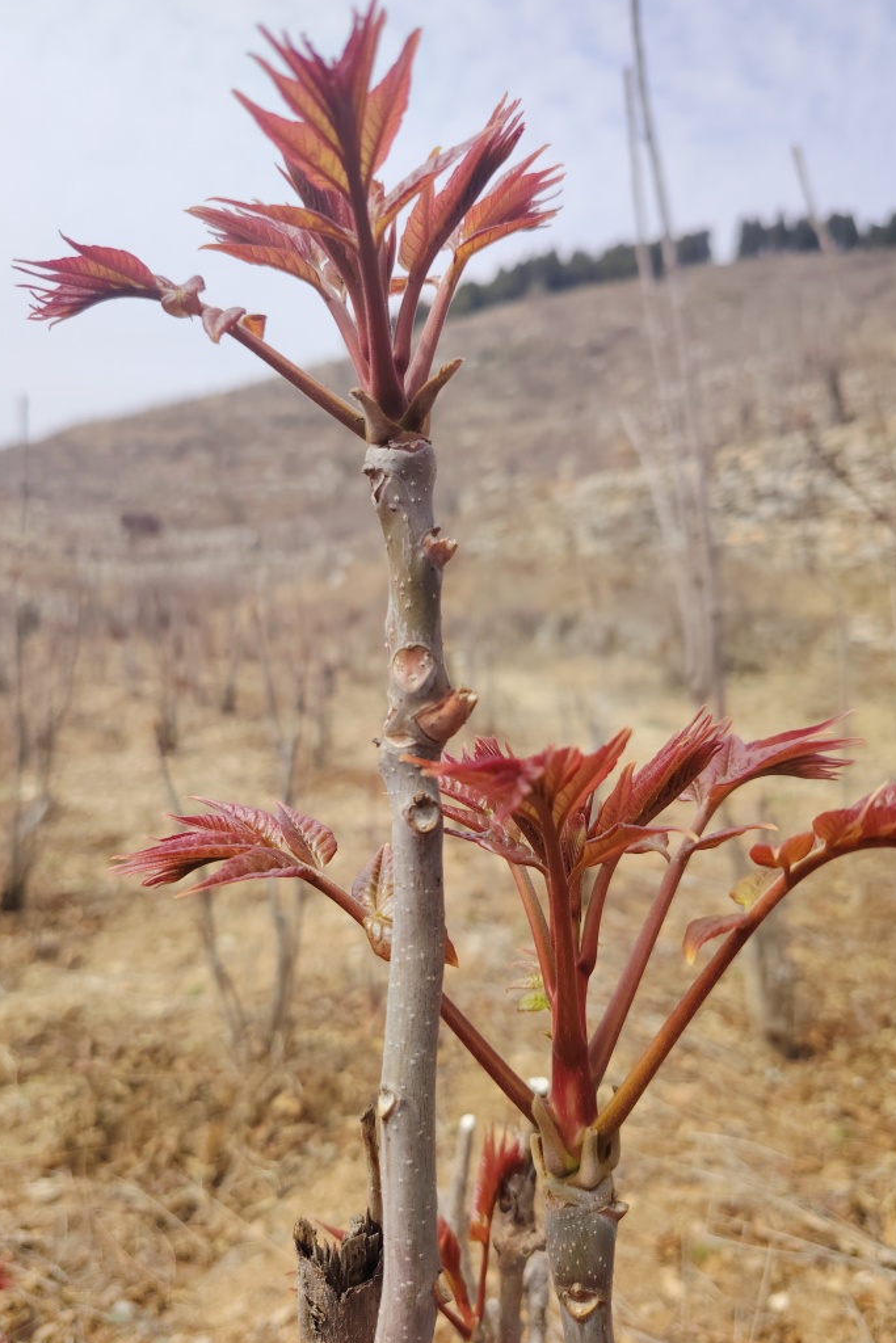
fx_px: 970
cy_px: 681
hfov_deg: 49.6
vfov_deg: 69.4
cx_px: 450
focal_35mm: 26
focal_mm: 5.25
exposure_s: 1/838
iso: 100
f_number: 1.75
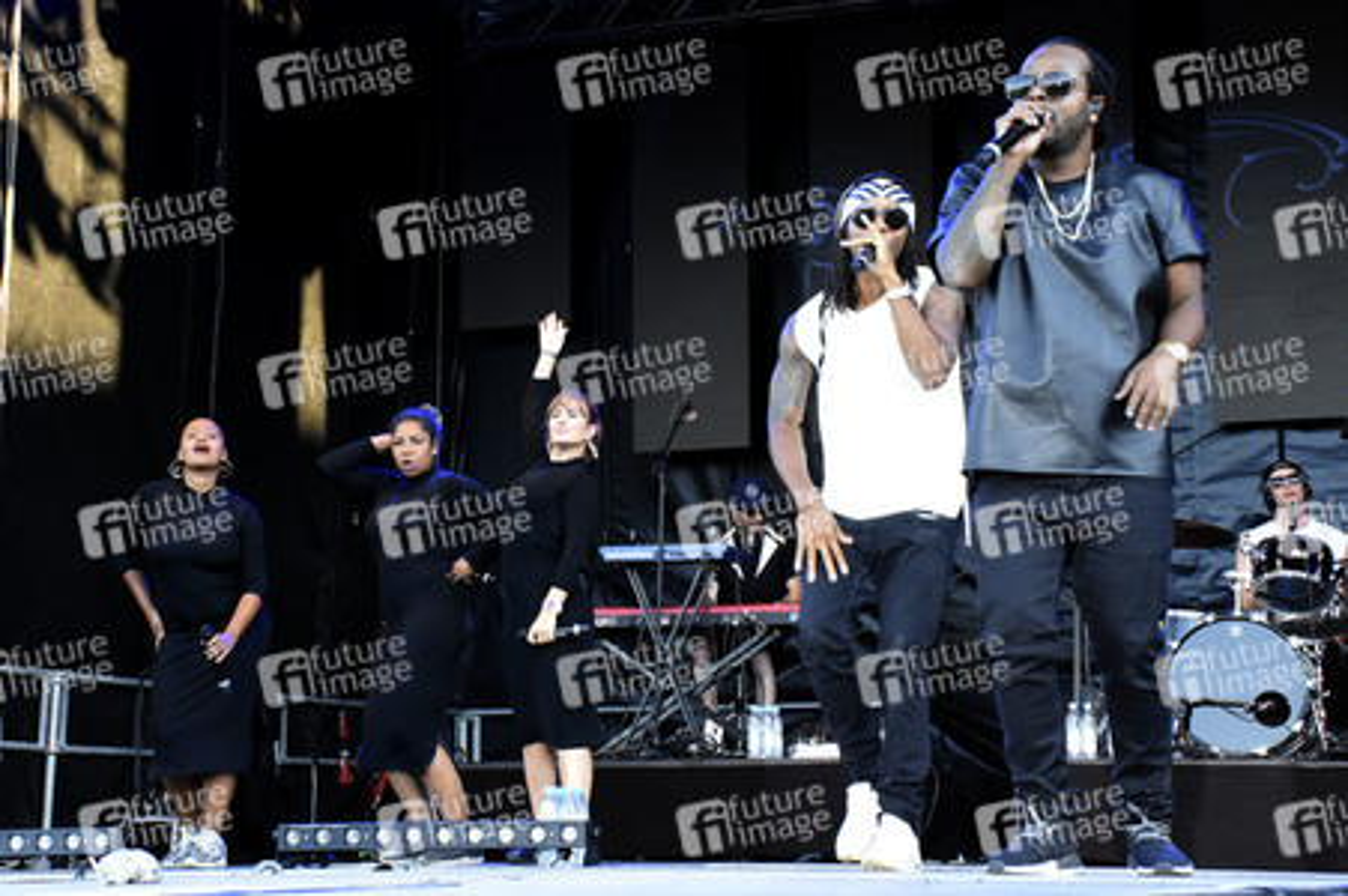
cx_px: 674
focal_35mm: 68
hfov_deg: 29.9
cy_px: 448
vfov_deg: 20.1
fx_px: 2526
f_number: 10
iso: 2500
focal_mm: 45
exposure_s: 1/125
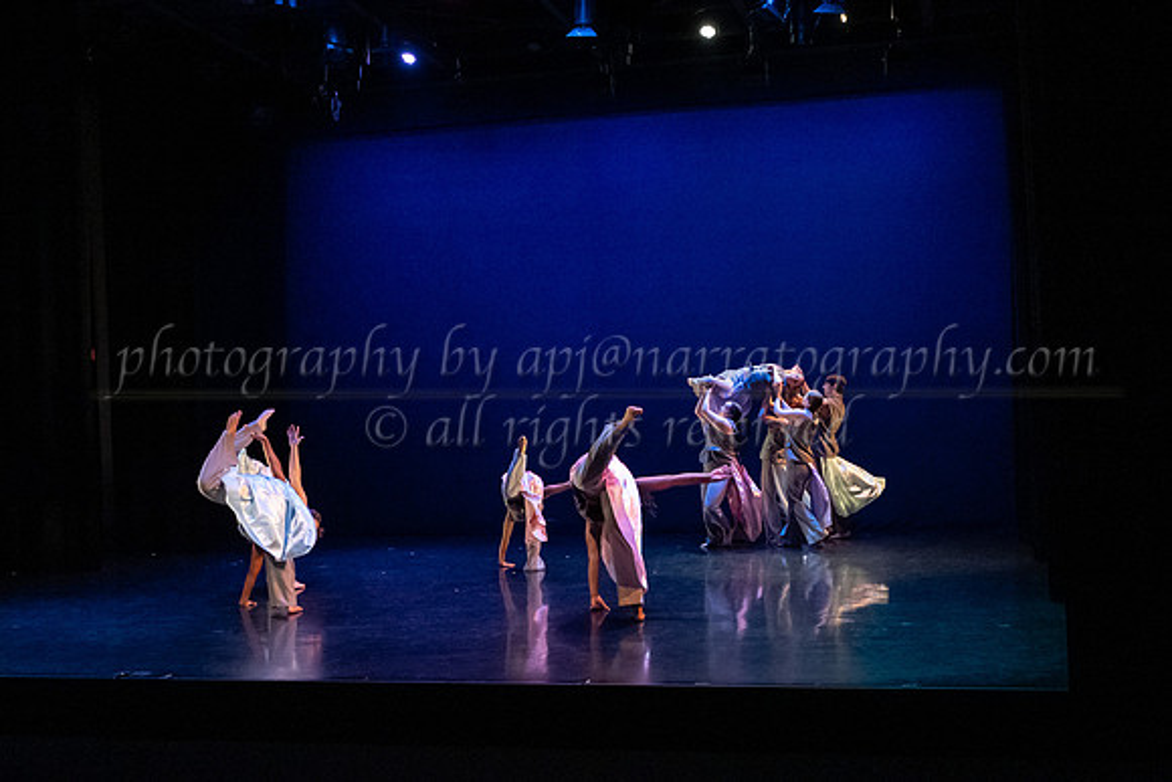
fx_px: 1285
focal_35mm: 39
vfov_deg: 33.8
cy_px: 440
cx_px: 704
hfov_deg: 48.7
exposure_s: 1/400
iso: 6400
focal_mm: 28
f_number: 4
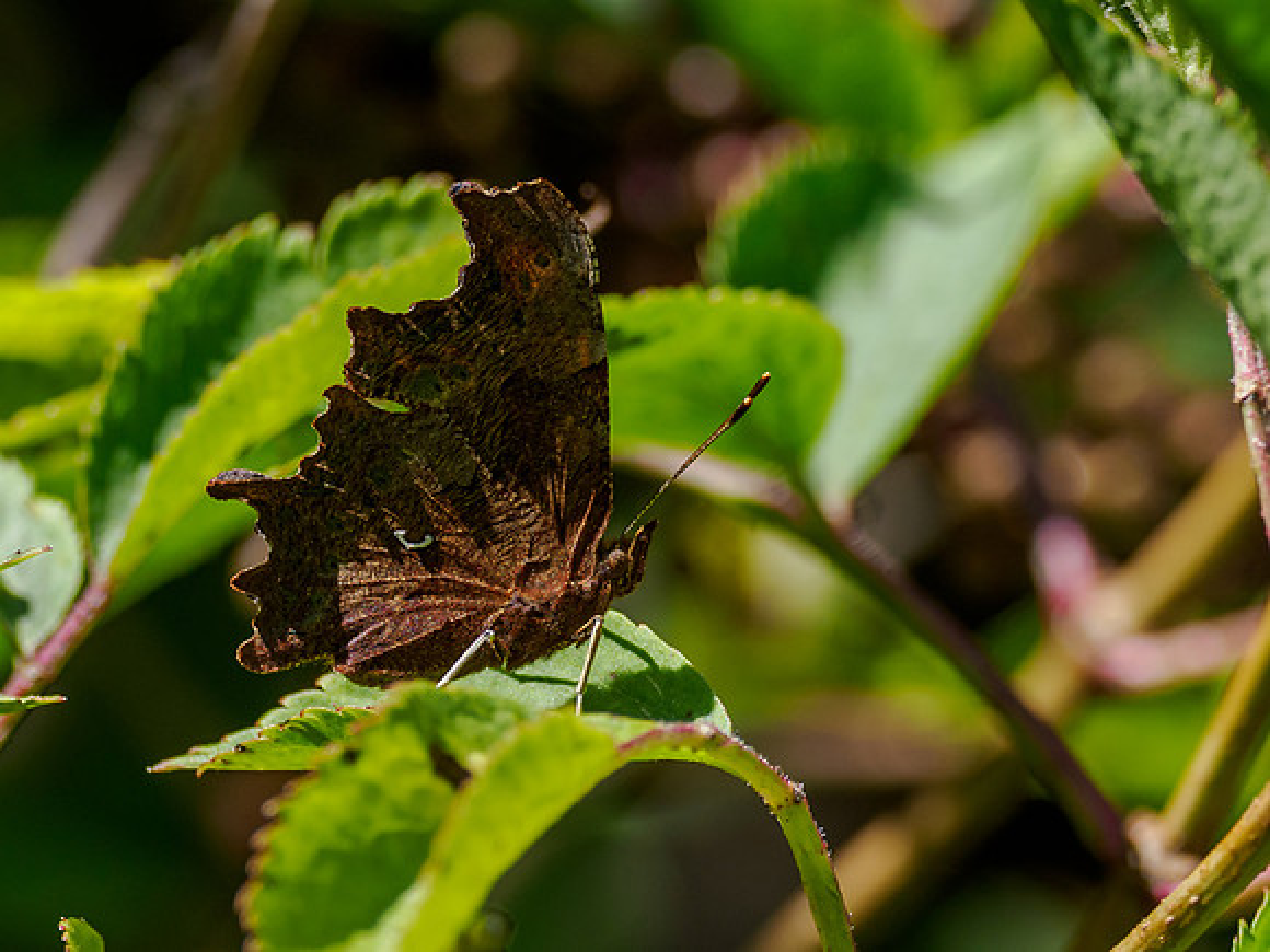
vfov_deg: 1.3
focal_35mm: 1133
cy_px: 559
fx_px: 41575
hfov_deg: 1.8
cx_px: 524
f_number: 4.5
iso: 200
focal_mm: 300
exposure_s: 1/800
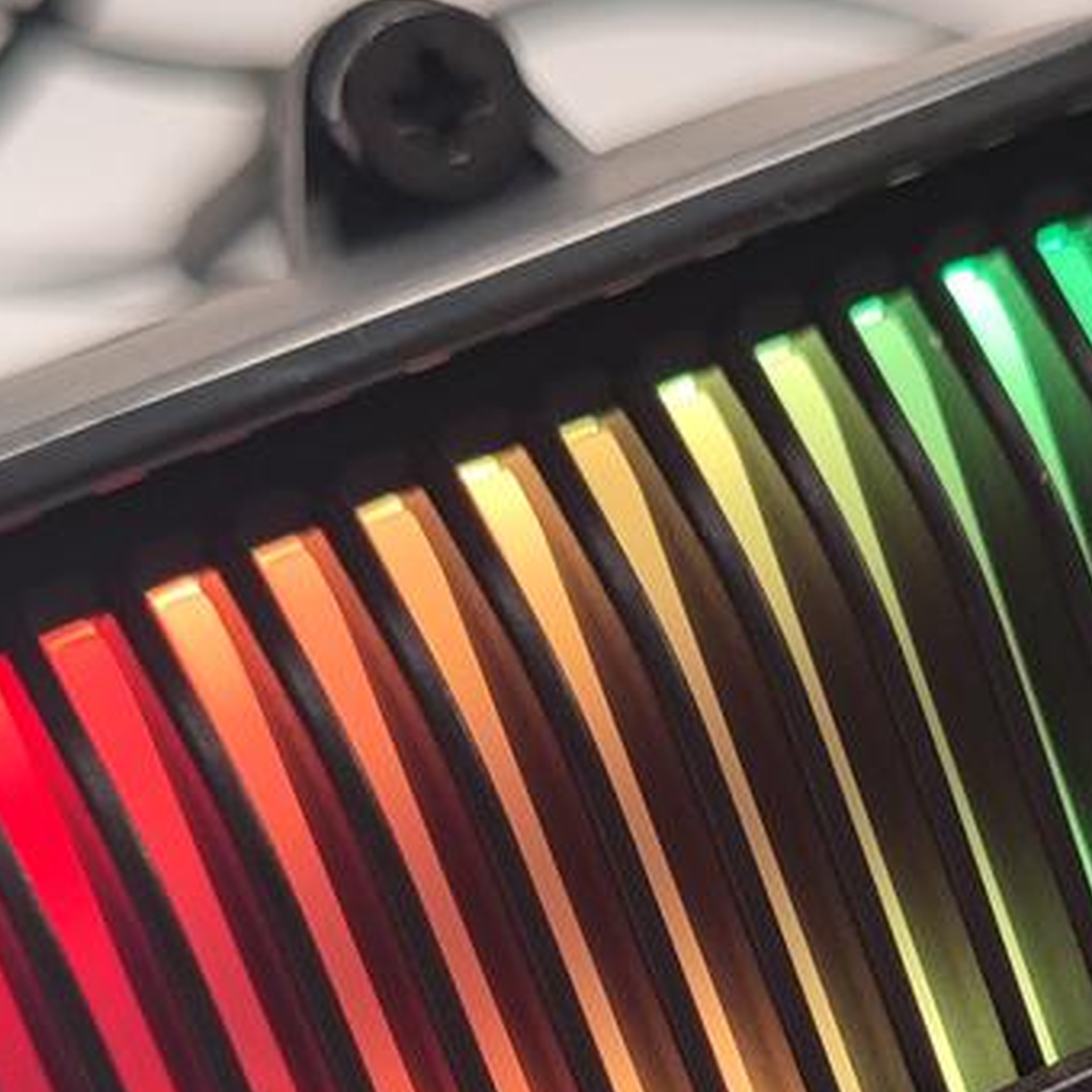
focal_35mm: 104
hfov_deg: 16.5
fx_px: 3712
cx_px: 964
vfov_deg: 16.1
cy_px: 1281
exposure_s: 1/64
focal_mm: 6.78
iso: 197
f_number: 1.85
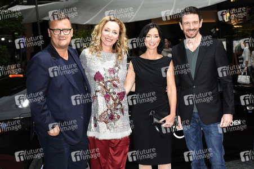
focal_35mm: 75
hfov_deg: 27.0
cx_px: 127
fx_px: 529
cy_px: 84
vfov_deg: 18.2
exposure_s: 1/160
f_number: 6.3
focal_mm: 50
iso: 640
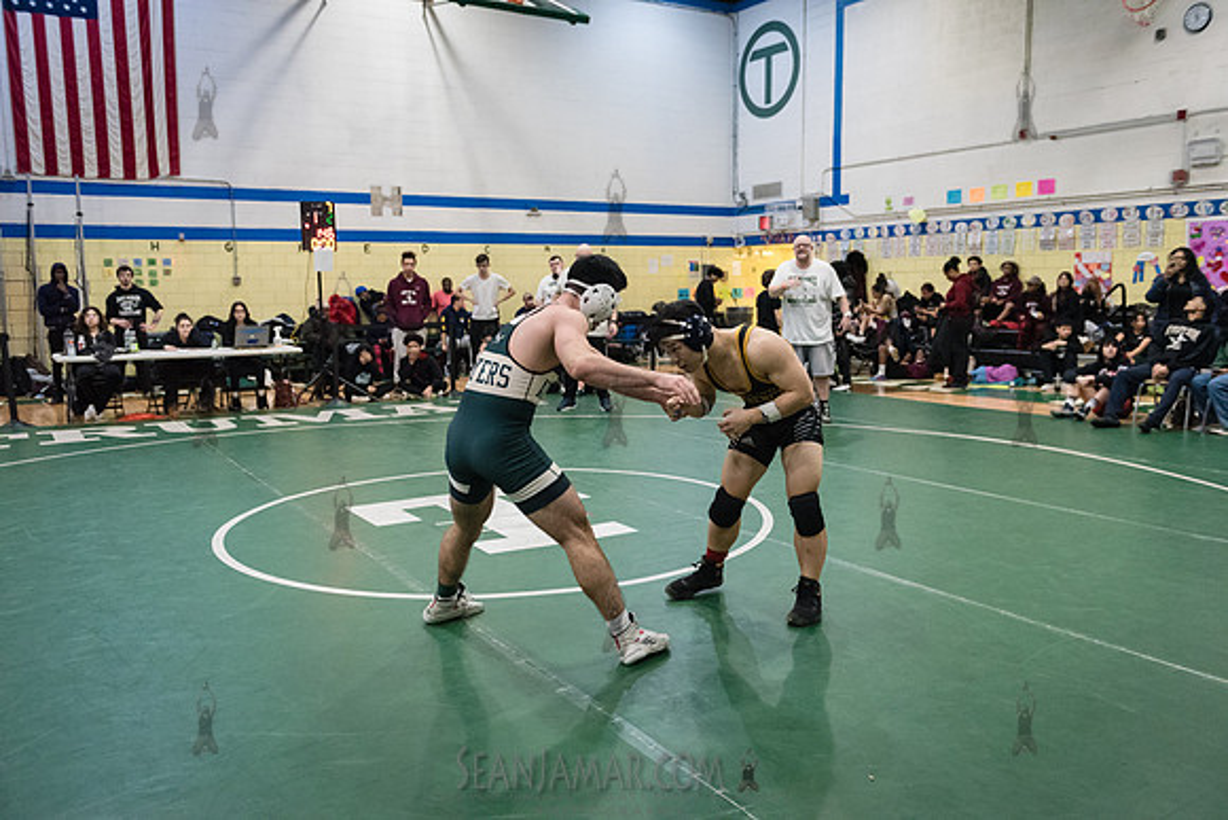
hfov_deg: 63.6
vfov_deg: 45.0
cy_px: 410
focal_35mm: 29
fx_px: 989
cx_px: 614
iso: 8000
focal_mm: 29
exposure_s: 1/640
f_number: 3.2
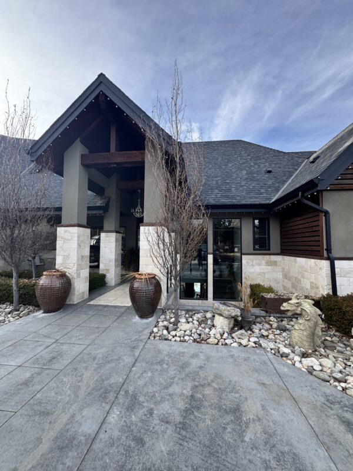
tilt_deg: +3.8
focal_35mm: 14
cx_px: 176
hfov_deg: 85.7
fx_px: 190
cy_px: 236
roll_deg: -0.4
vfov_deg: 102.1
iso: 40
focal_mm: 2.22
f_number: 2.2
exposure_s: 1/299
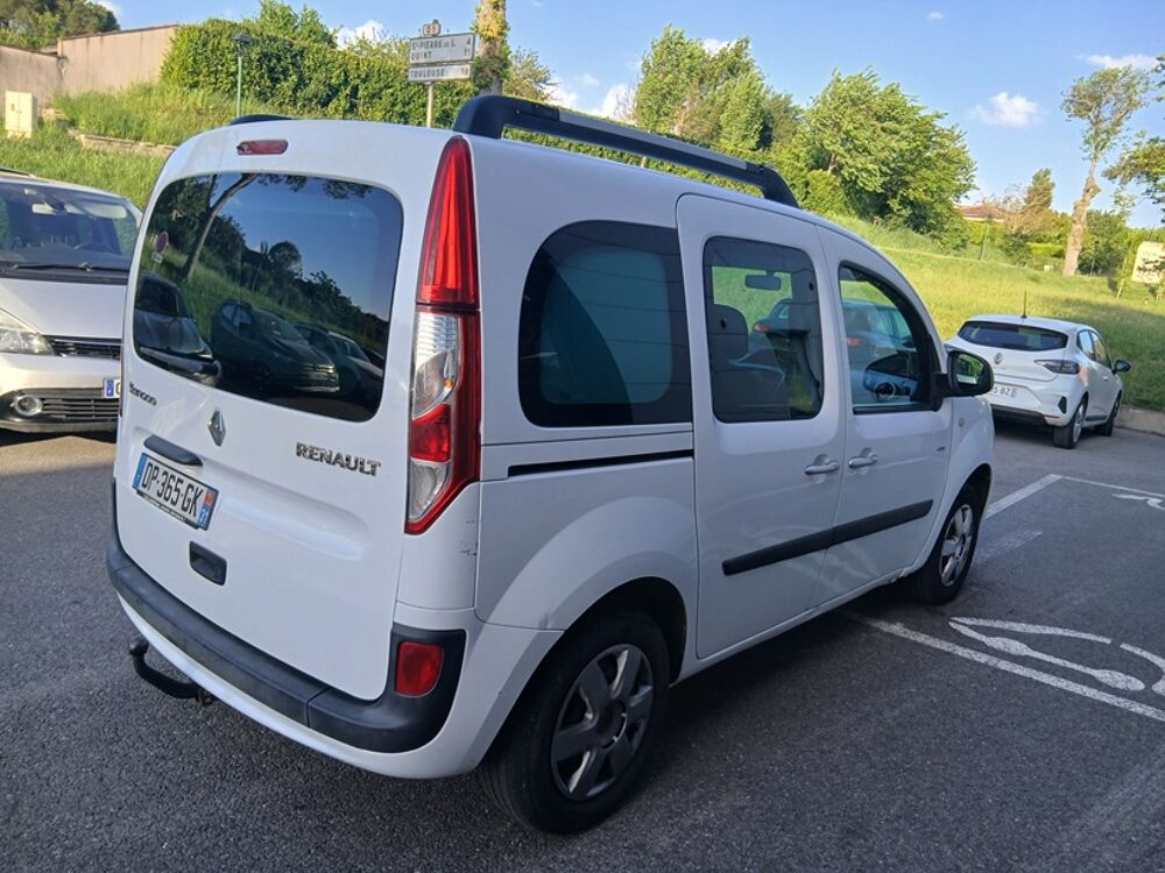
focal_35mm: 26
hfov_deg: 67.3
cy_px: 436
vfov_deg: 53.1
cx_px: 582
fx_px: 875
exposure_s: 1/147
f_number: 1.8
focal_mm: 3.98
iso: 20
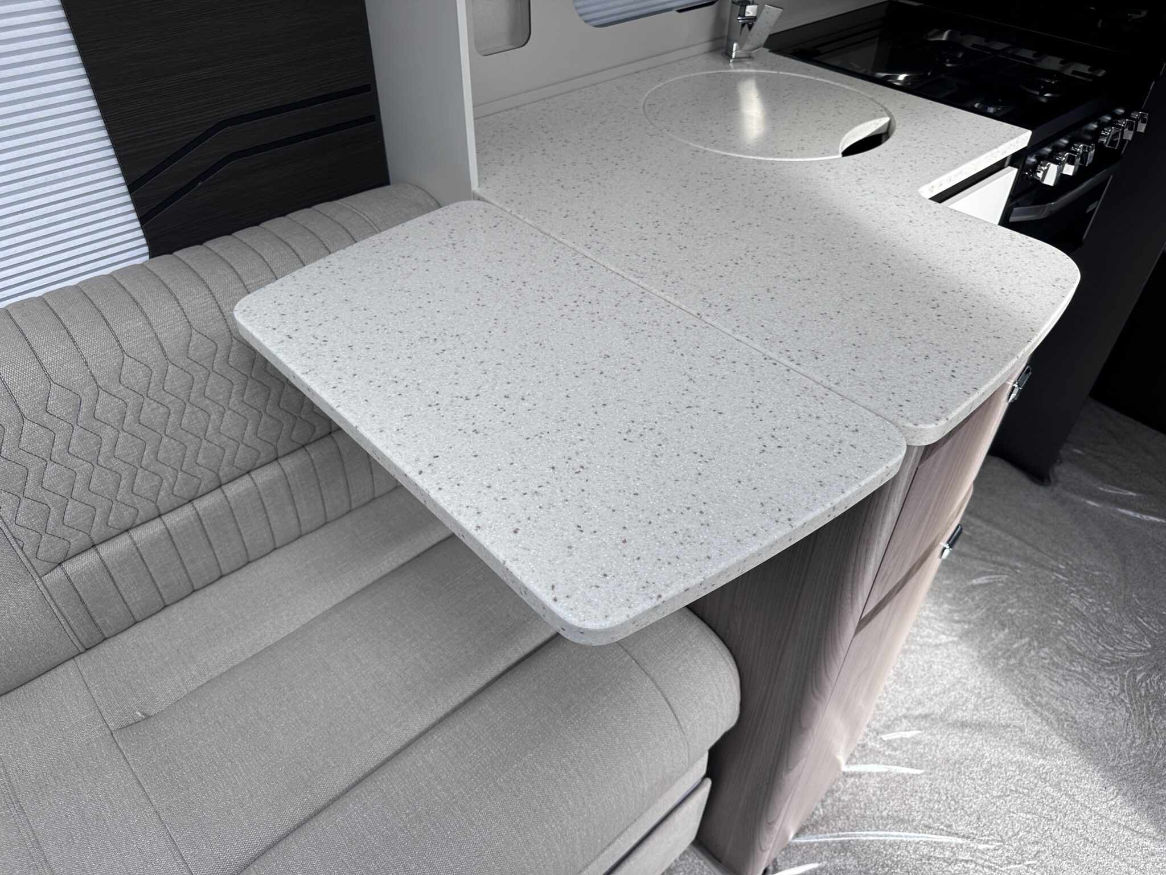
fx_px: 808
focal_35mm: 24
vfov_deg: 56.8
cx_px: 583
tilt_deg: -38.3
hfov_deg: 71.6
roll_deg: -1.8
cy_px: 438
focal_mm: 6.86
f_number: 1.78
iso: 80
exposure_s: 1/491
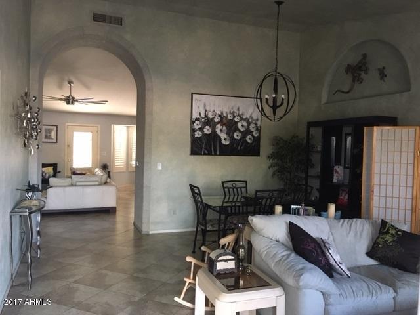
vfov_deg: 48.2
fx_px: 352
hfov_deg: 61.7
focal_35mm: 29
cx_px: 210
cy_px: 158
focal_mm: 4.15
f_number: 2.2
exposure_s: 1/20
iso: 200
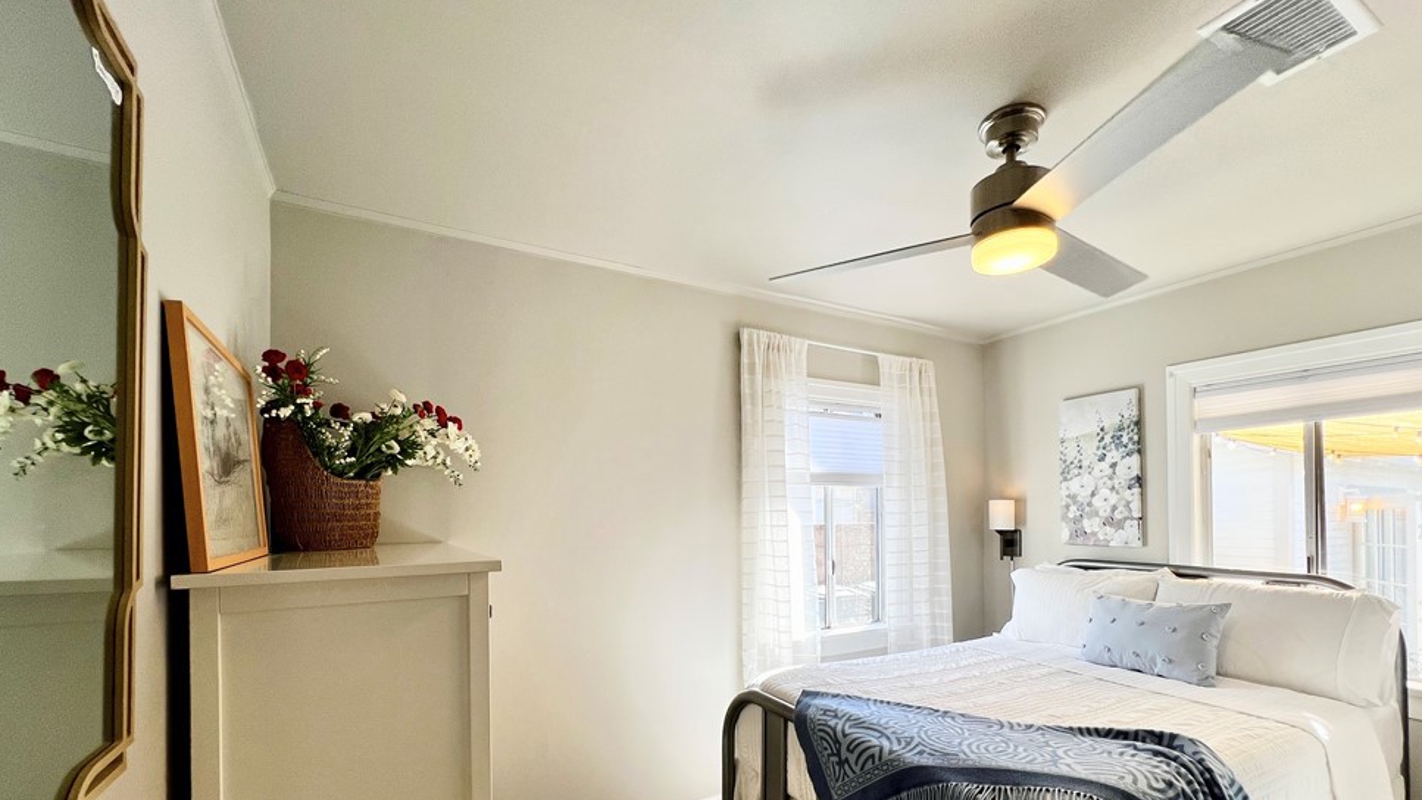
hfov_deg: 103.0
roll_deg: +0.3
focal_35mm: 15
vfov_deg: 69.2
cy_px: 509
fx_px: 566
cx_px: 734
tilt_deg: -1.0
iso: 32
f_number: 1.8
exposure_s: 1/153
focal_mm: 1.57
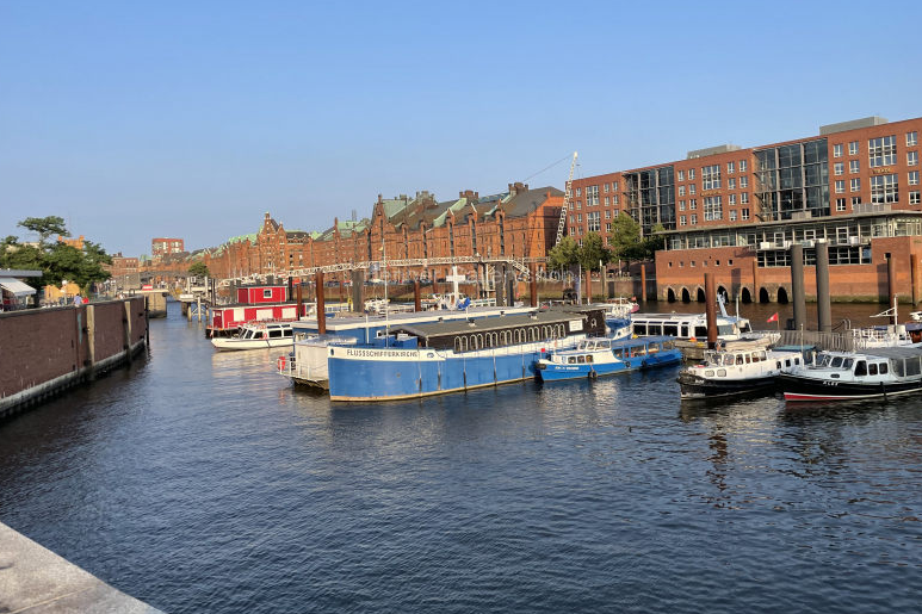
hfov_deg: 65.5
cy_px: 278
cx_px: 469
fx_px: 717
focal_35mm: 28
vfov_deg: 46.3
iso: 32
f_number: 1.6
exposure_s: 1/1742
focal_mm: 4.2
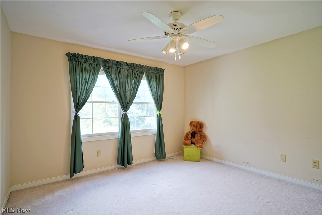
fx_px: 161
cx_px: 161
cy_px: 108
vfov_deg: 67.4
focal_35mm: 18
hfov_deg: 90.0
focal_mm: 18
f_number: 8
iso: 1600
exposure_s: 1/13
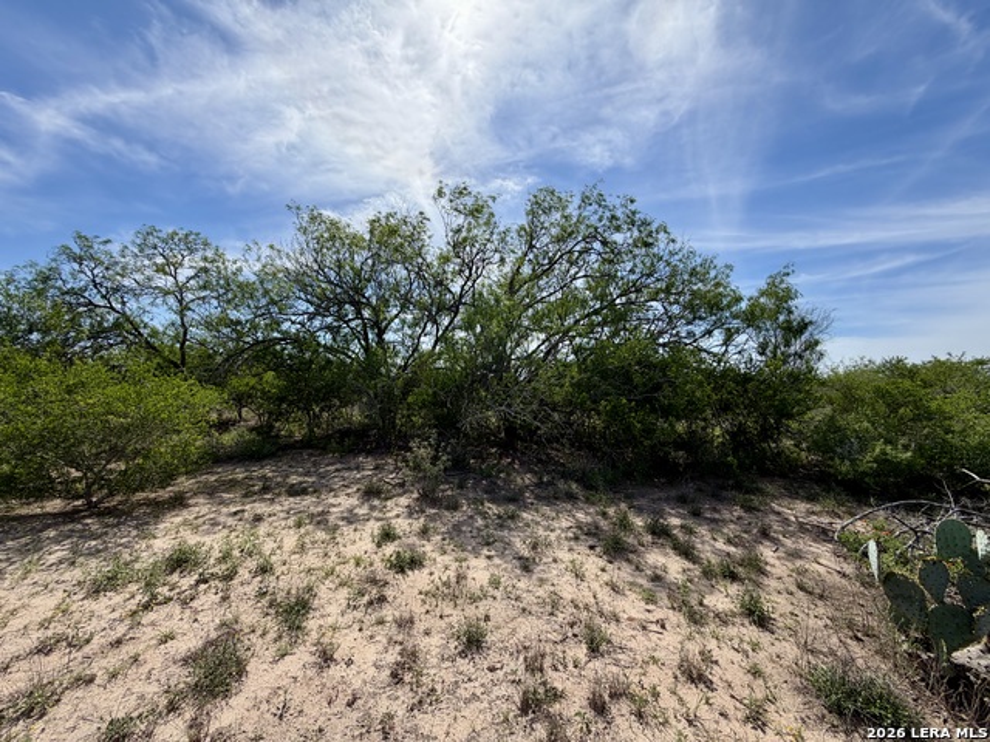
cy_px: 371
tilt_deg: +3.7
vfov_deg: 85.7
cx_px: 495
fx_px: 400
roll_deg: -1.1
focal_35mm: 14
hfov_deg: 102.1
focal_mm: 2.22
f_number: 2.2
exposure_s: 1/1087
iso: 25
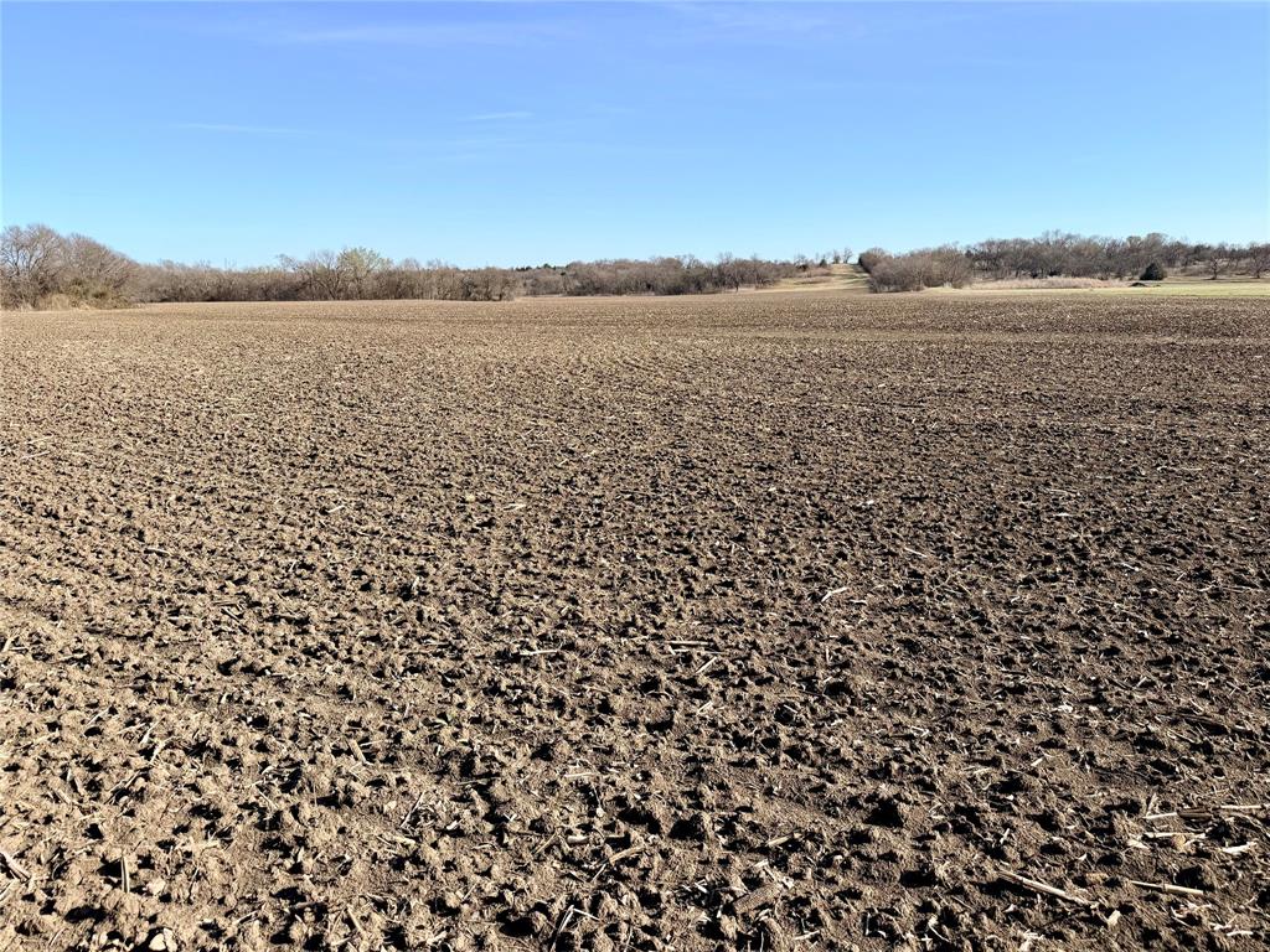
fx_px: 881
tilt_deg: -11.1
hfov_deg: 71.6
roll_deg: +0.7
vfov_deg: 56.8
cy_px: 476
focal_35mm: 24
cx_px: 635
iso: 80
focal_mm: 6.76
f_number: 1.78
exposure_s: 1/3759
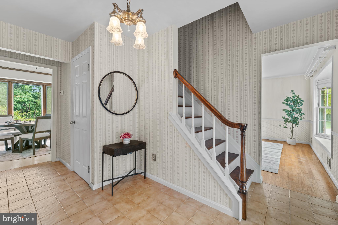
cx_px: 169
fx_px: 142
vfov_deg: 76.9
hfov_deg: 100.0
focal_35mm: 15
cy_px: 112
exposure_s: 1/1.25
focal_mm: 15.1
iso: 100
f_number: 8
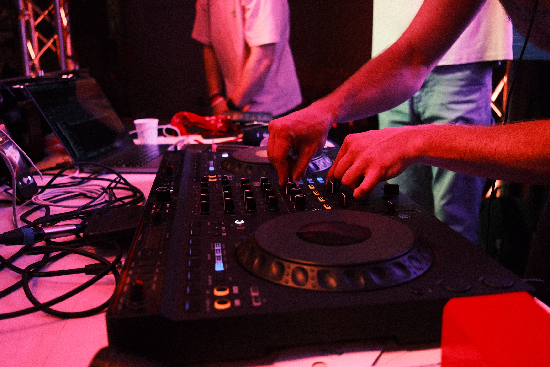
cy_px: 184
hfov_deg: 54.4
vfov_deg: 37.9
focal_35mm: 35
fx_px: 535
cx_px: 275
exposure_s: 1/180
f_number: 2.8
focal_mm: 23
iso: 4000
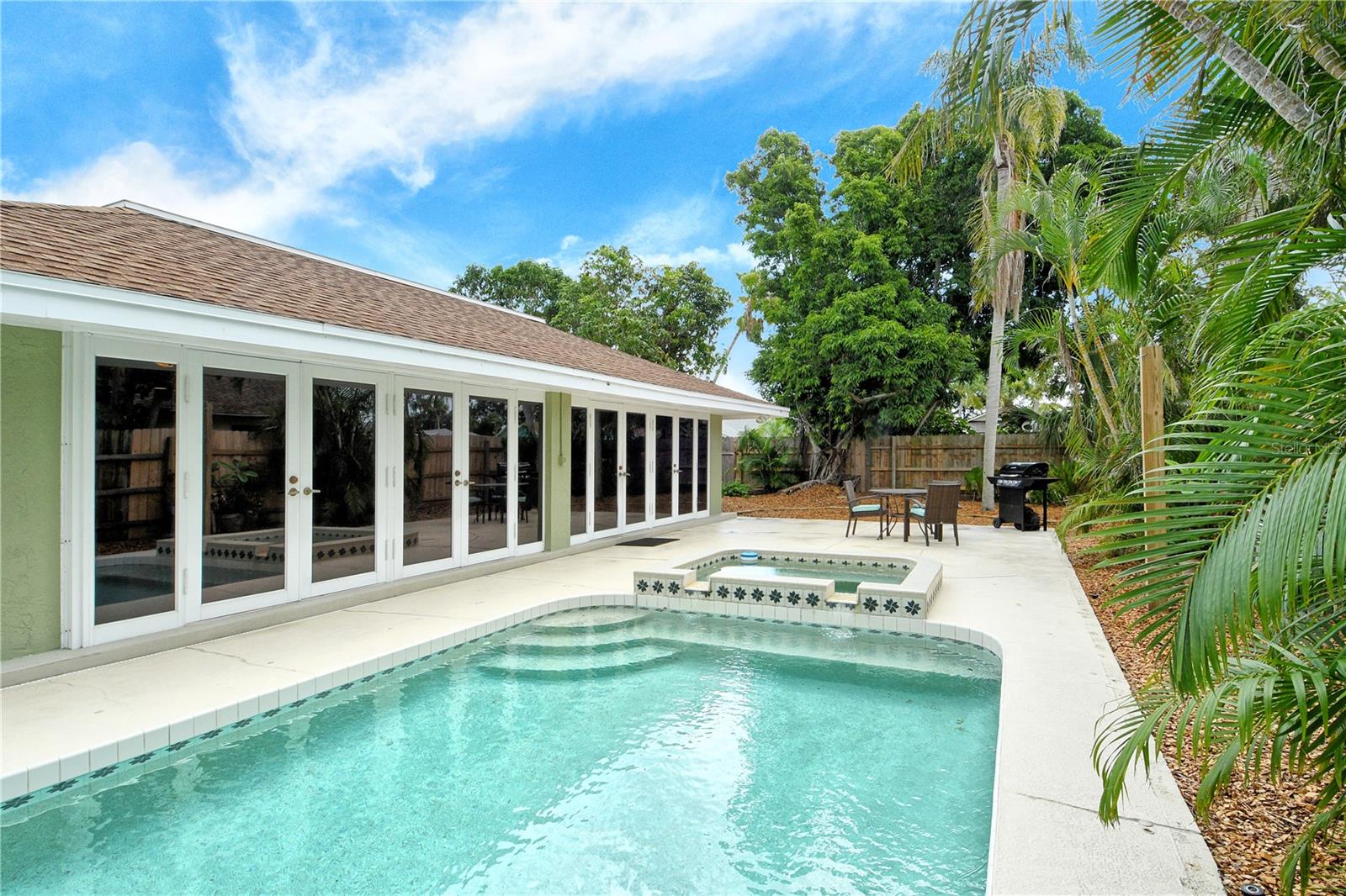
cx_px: 673
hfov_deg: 90.0
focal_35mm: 18
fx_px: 673
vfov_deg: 67.4
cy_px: 448
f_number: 16
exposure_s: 1/250
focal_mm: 12
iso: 640
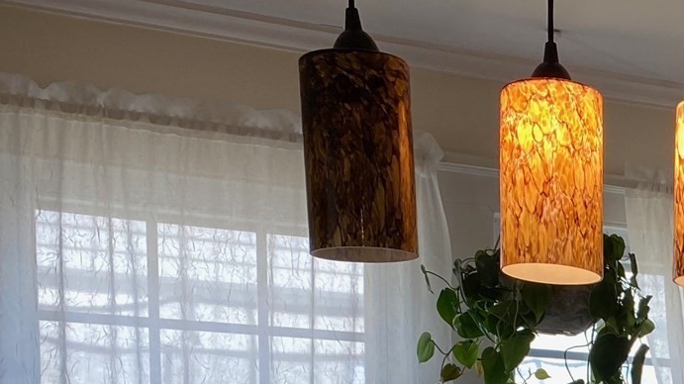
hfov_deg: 23.0
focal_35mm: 84
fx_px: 1523
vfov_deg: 13.2
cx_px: 842
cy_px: 650
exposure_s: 1/60
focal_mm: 4.25
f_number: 1.8
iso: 64
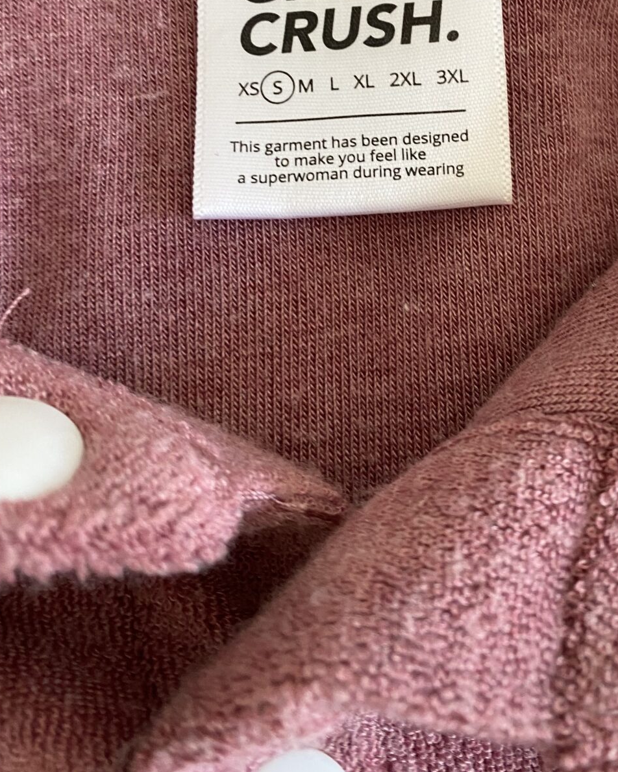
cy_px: 147
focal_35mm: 42
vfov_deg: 41.8
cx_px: 427
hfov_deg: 35.2
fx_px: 960
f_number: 1.8
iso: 125
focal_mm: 4.25
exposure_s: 1/60
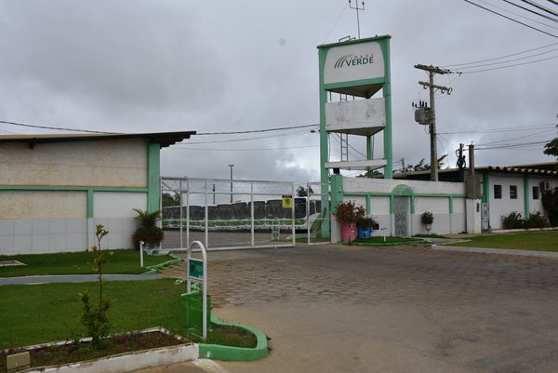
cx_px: 279
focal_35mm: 33
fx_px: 512
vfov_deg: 40.0
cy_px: 186
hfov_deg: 57.2
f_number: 8
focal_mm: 22
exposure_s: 1/500
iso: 180
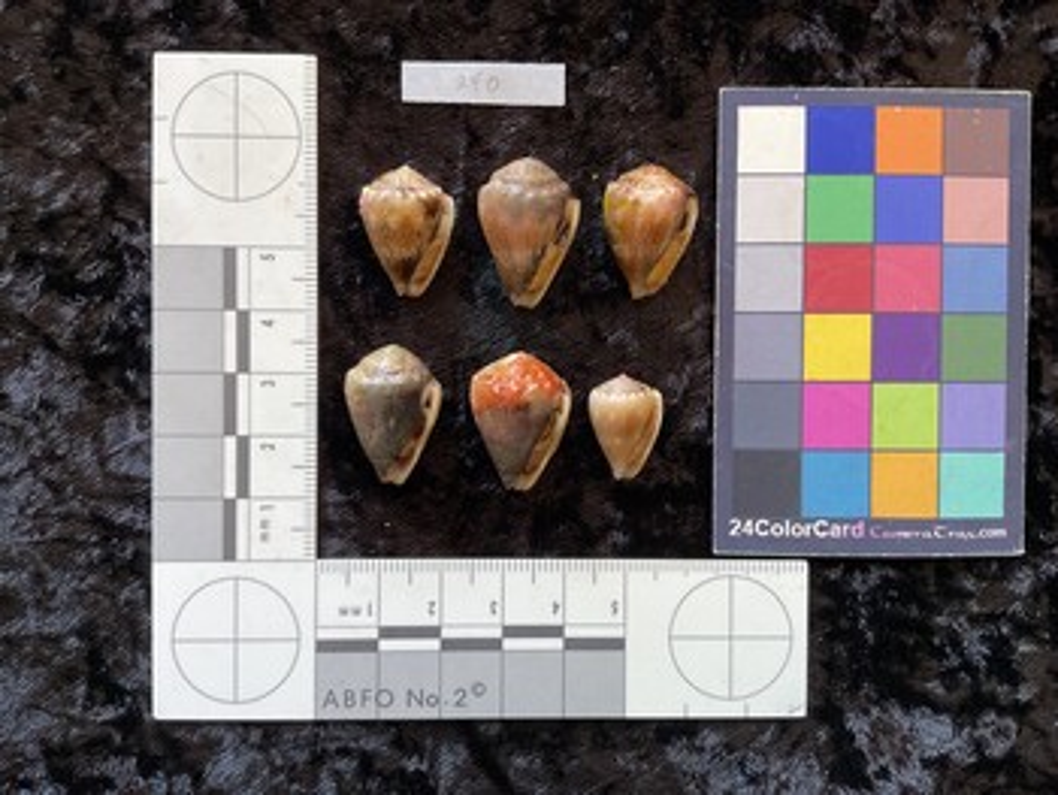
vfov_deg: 48.3
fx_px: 887
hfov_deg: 61.6
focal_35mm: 29
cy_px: 398
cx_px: 529
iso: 50
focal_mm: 3
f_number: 1.8
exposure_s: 1/60
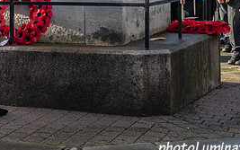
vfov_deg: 9.7
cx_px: 7
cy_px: -71
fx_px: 864
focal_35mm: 132
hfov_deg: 15.6
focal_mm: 34
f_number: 5.6
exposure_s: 1/250
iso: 640
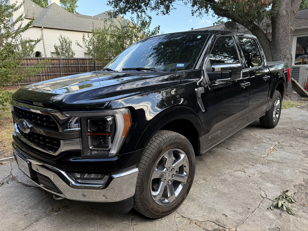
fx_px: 214
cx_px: 154
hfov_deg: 71.6
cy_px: 116
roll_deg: +2.9
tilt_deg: -11.4
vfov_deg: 56.8
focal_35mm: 24
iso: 100
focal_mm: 6.76
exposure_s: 1/237
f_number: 1.78
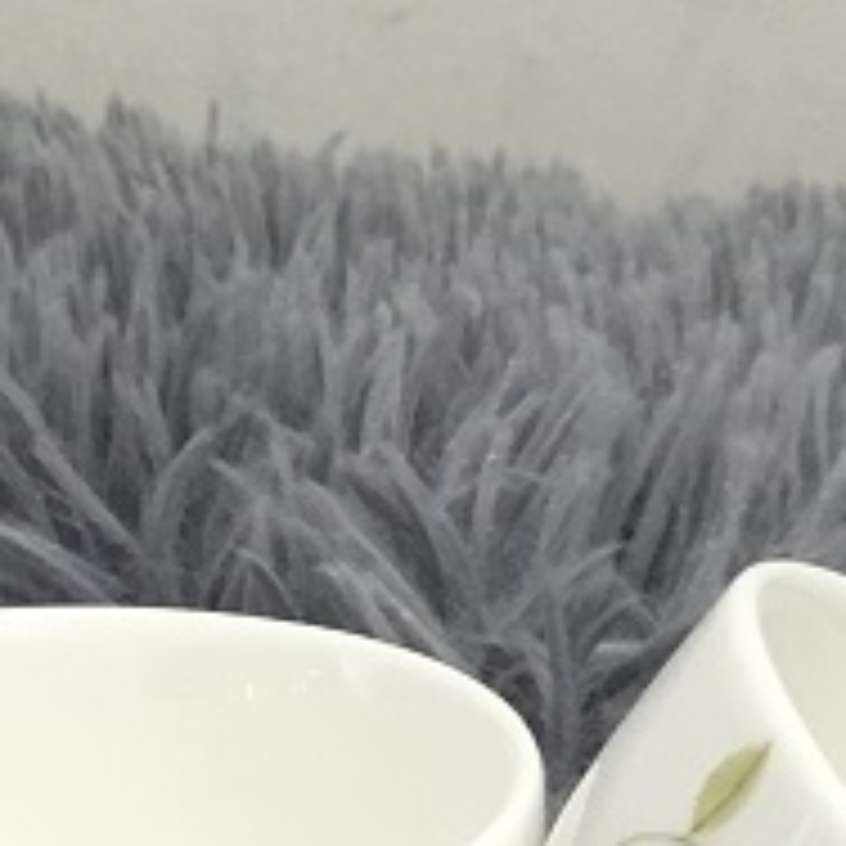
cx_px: 297
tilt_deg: -19.6
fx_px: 4839
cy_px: 634
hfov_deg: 10.0
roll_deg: +0.4
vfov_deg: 10.0
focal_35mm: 175
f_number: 2.4
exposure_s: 1/33
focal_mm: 3.3
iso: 100
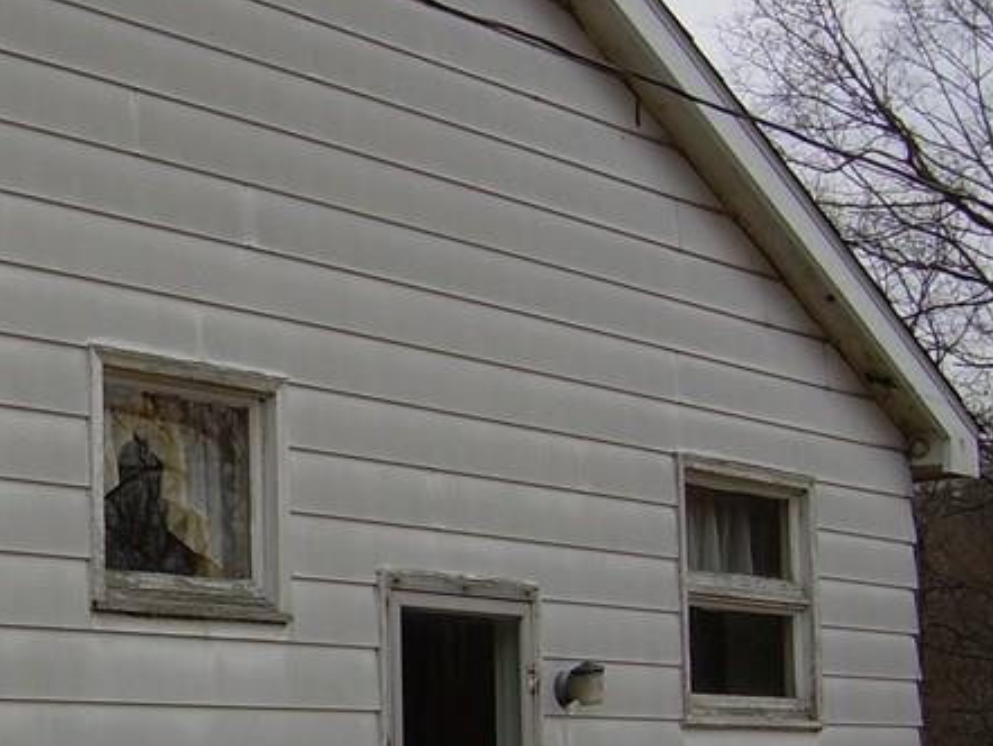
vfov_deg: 16.7
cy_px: 517
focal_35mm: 88
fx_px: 2526
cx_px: 67
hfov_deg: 21.7
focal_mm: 6.3
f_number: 2.8
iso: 50
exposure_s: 1/229
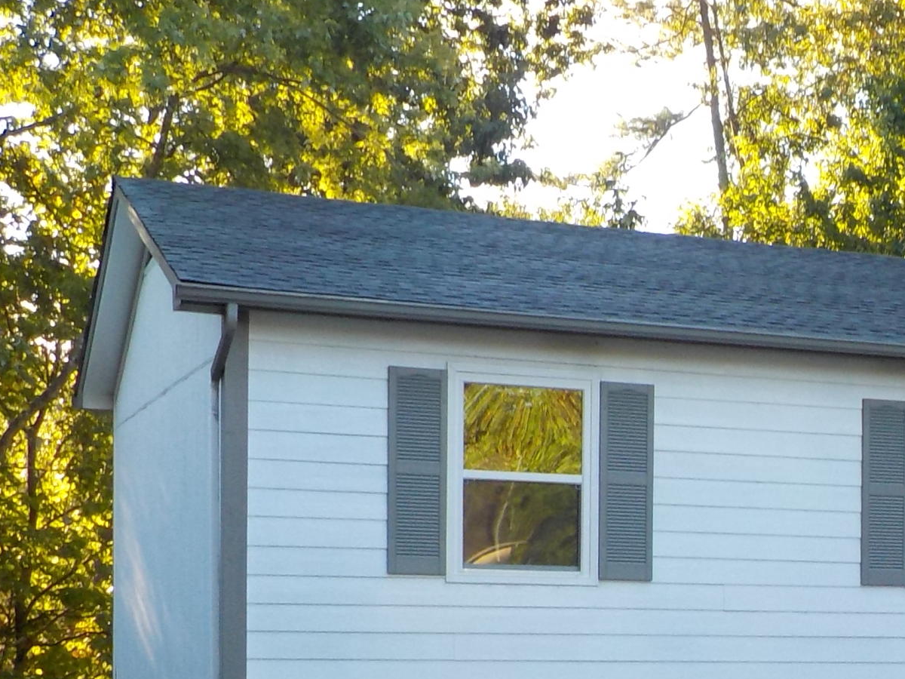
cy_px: 711
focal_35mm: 75
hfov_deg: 24.3
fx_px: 1961
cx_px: 994
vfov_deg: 19.0
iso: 125
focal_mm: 4.1
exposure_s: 1/125
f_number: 3.3
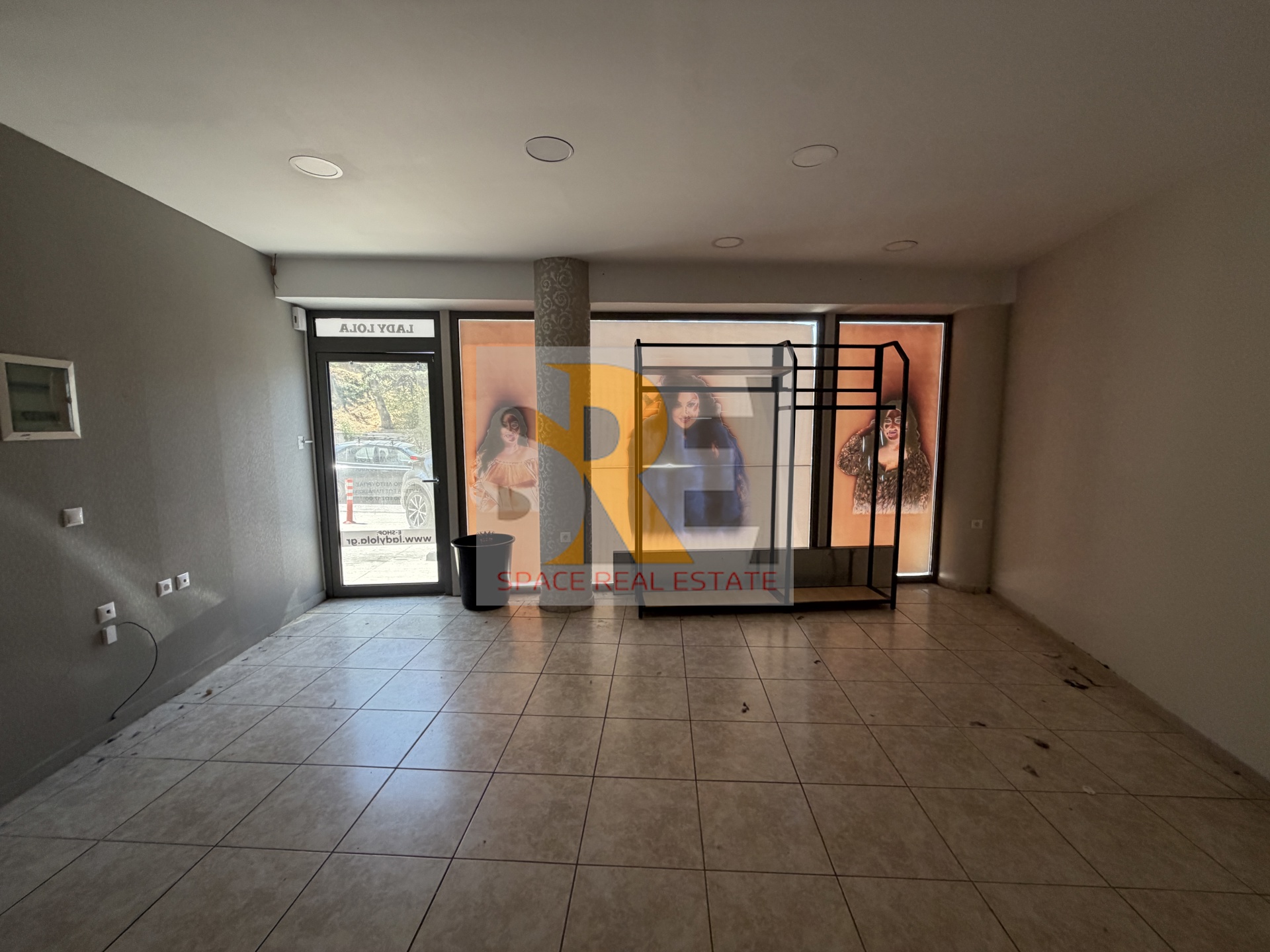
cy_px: 476
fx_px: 514
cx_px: 635
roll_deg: +1.0
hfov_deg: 102.1
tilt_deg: -2.2
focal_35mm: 14
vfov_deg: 85.7
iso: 200
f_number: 2.2
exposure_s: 1/121
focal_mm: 2.22
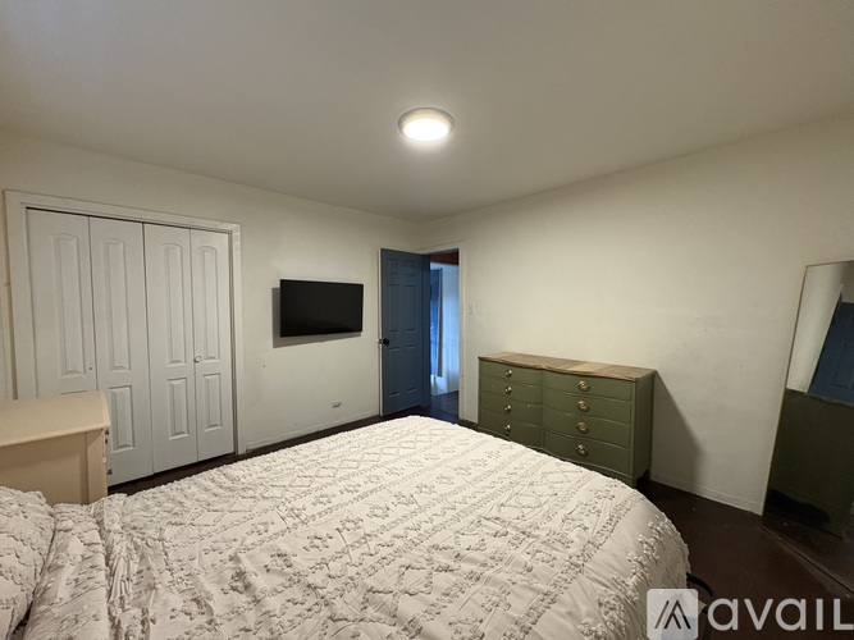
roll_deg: -0.3
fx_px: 345
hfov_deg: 102.1
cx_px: 427
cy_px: 320
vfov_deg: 85.7
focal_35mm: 14
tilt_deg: -3.3
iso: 400
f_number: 2.2
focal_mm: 2.22
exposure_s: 1/60
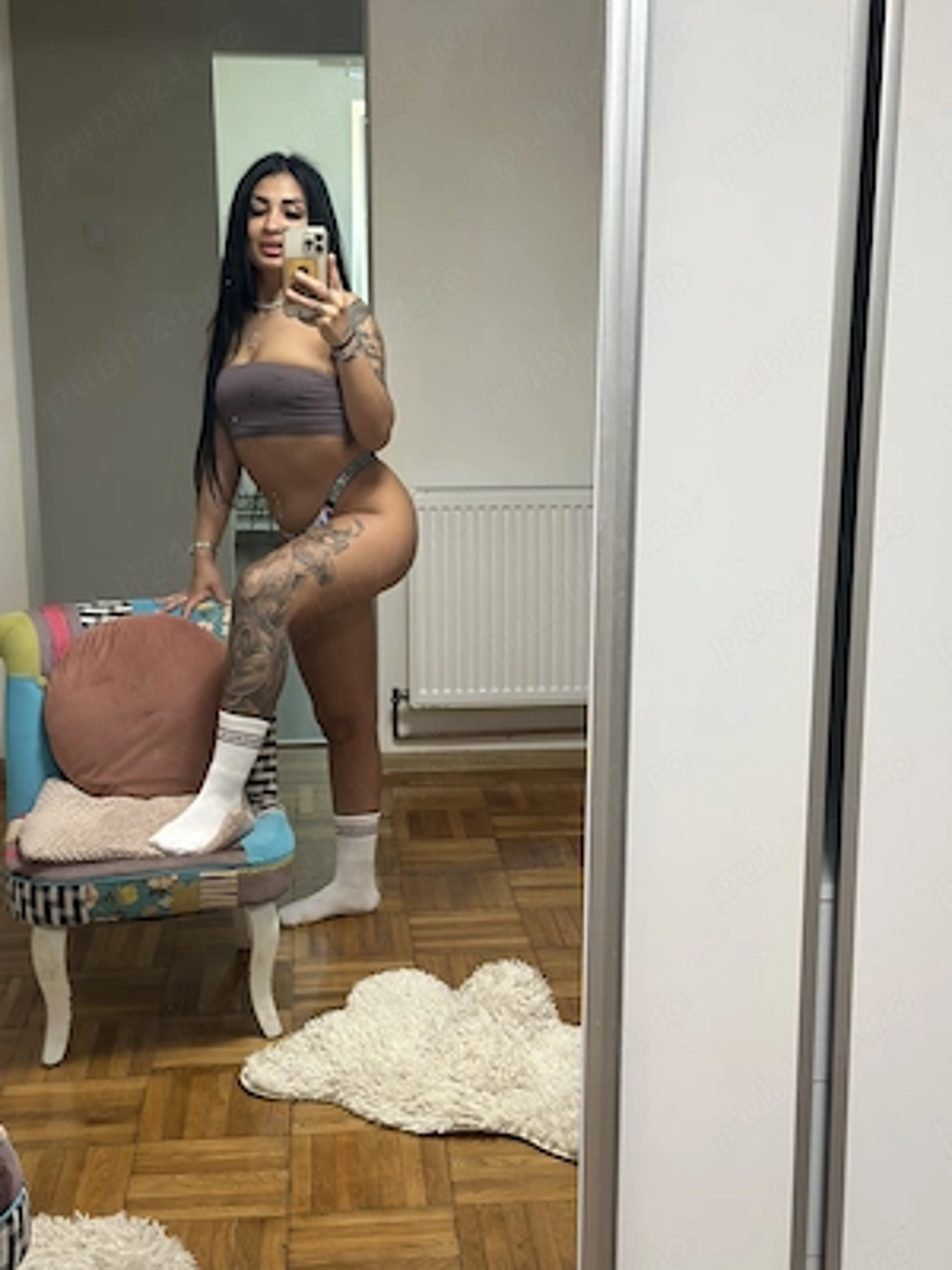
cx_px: 476
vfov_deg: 39.7
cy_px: 635
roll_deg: -0.6
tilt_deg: -12.1
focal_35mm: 48
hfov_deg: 30.3
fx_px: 1760
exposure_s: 1/50
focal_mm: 6.86
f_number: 1.78
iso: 160
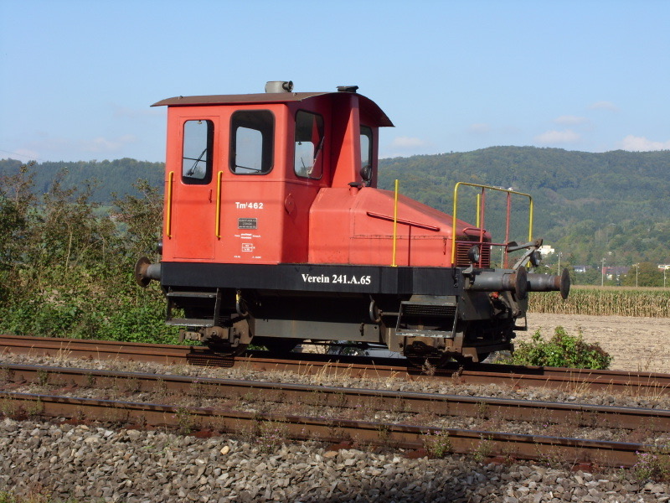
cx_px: 335
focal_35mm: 83
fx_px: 1606
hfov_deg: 23.6
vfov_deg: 17.8
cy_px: 252
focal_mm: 13.8
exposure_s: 1/296
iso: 50
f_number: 5.8
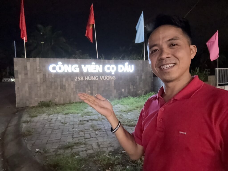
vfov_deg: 58.9
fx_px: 151
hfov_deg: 73.9
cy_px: 86
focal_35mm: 23
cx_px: 114
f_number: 1.9
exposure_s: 1/17
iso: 640
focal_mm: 2.69
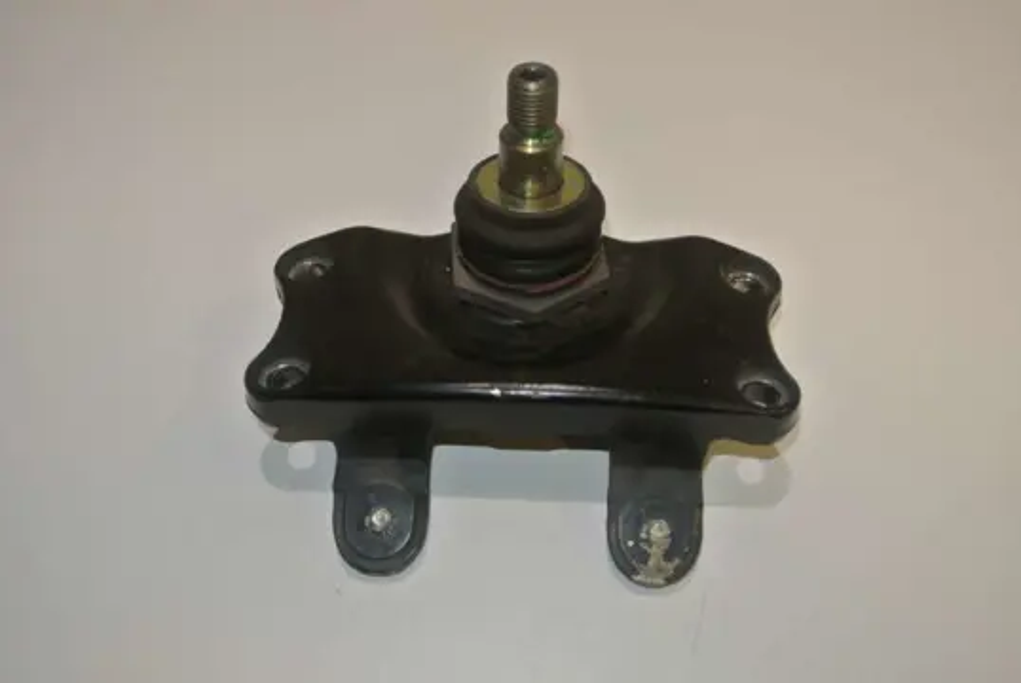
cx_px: 510
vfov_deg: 36.0
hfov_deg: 51.8
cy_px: 342
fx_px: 1050
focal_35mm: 37
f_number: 4
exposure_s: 1/60
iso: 200
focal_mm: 14
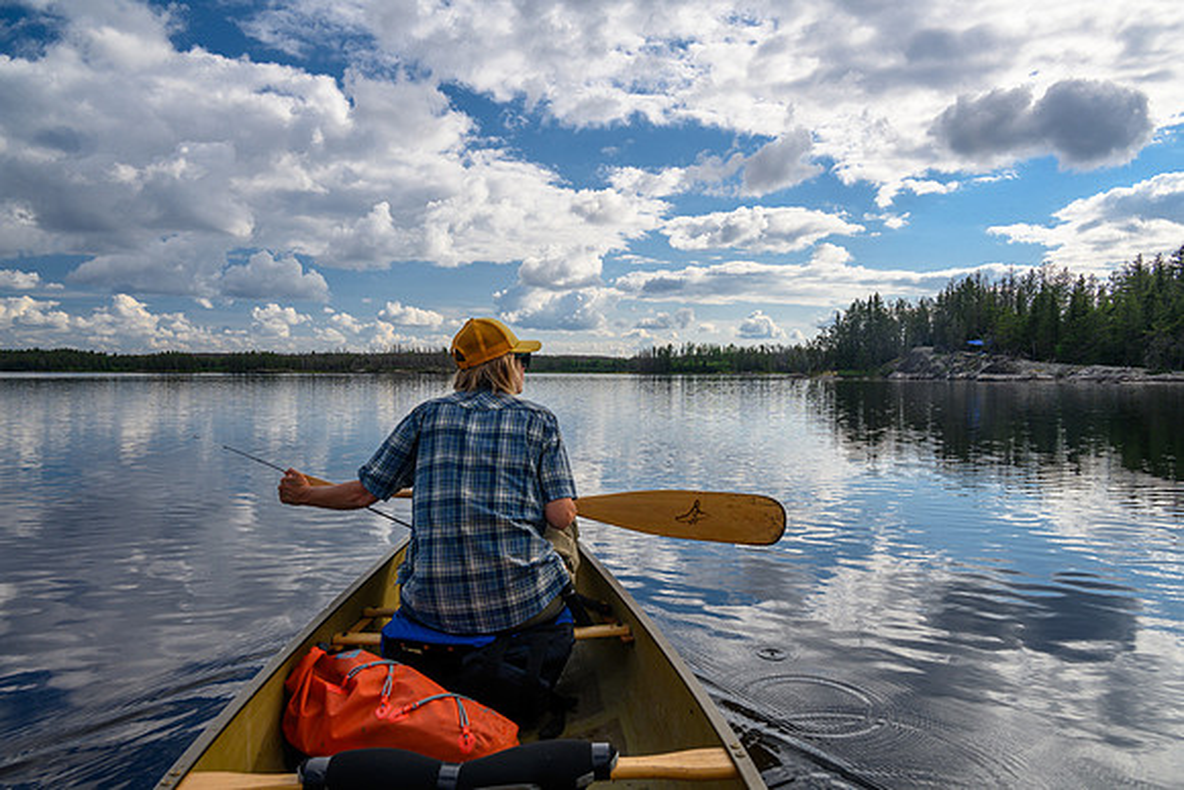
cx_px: 592
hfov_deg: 73.7
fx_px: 789
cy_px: 395
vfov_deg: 53.2
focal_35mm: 24
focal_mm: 24
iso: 100
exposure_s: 1/200
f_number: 8
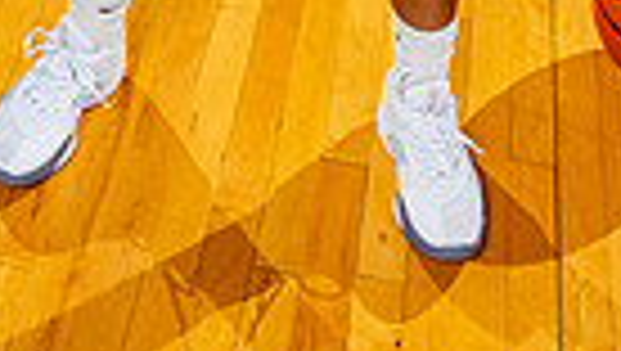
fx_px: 1517
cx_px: 342
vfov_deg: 10.6
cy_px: -585
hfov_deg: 23.1
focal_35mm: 92
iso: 320
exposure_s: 1/250
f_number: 5.6
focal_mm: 27
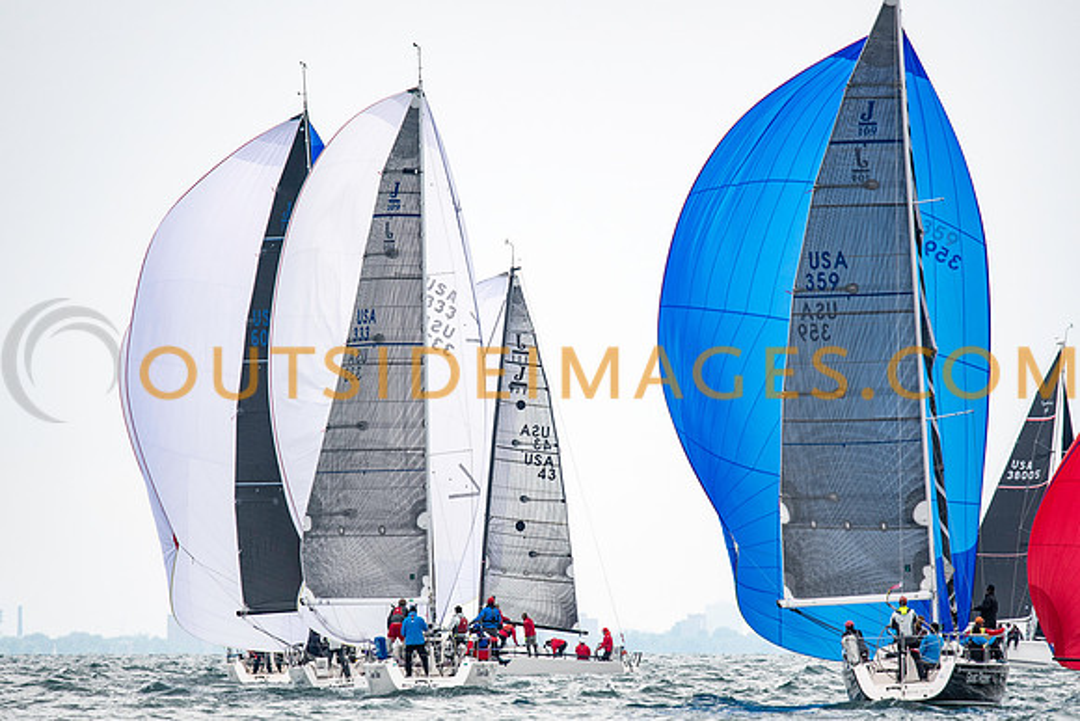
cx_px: 526
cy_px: 370
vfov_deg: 2.9
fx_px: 14363
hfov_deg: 4.3
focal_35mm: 479
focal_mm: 300
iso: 320
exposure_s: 1/3200
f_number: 4
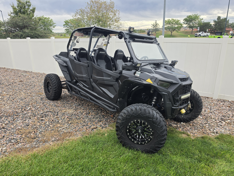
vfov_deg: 58.9
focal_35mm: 23
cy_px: 88
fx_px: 155
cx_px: 117
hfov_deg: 73.9
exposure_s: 1/2352
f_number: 1.4
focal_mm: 6.5
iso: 64
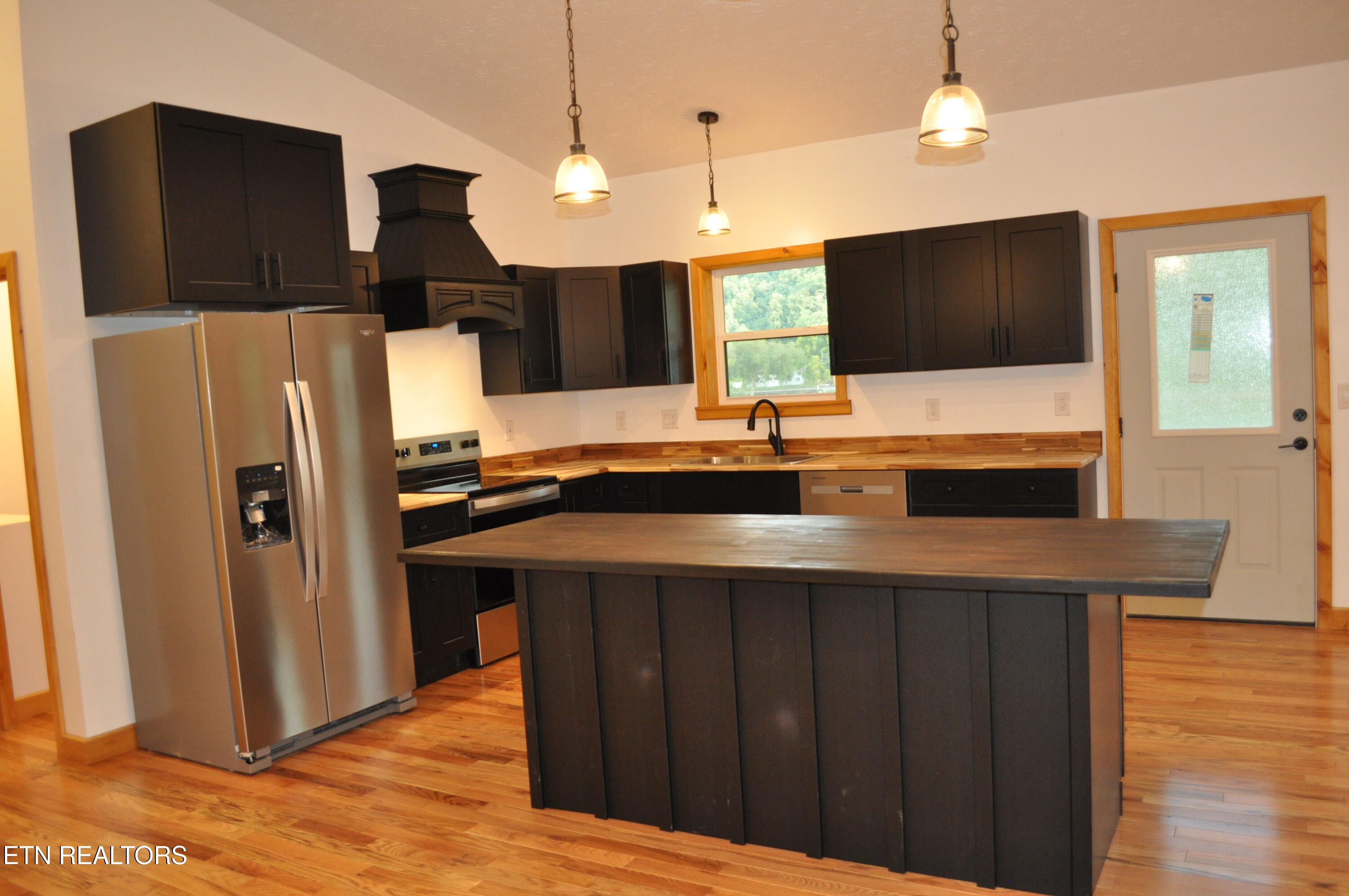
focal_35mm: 27
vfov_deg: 47.8
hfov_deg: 67.4
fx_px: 1010
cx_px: 674
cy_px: 448
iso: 800
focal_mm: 18
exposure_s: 1/60
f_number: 3.5
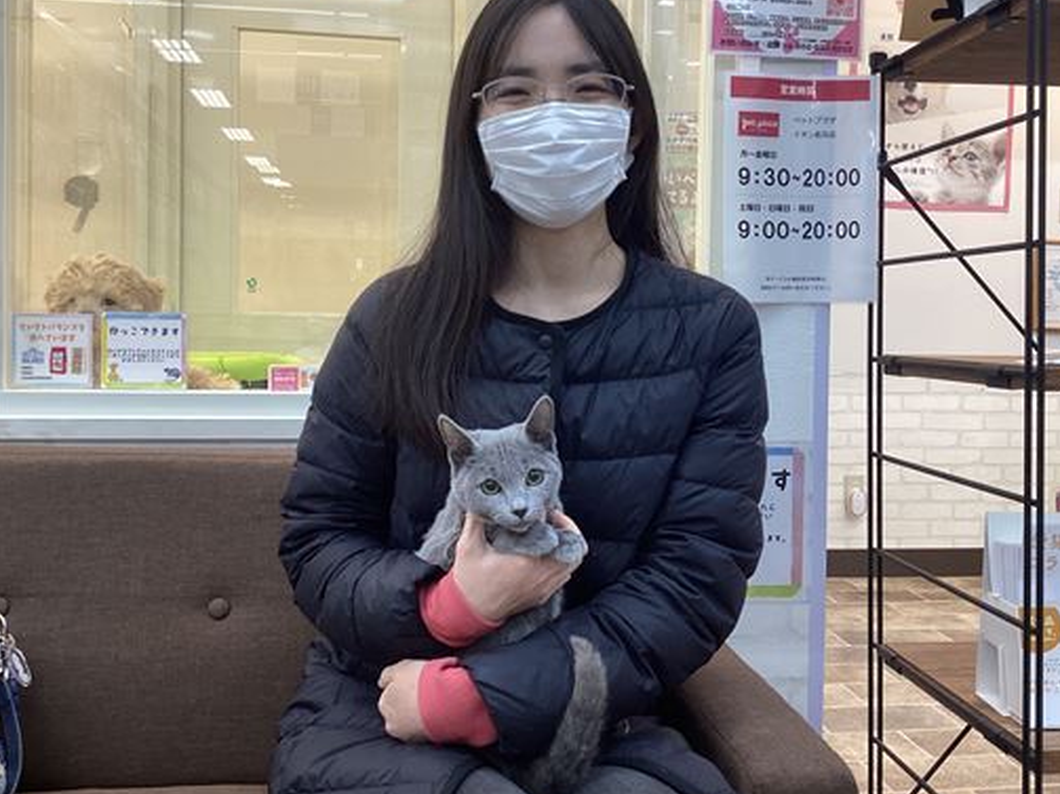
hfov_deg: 50.1
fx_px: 1133
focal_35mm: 37
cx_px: 542
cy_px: 348
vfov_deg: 38.6
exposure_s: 1/60
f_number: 2.4
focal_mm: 3.3
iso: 64
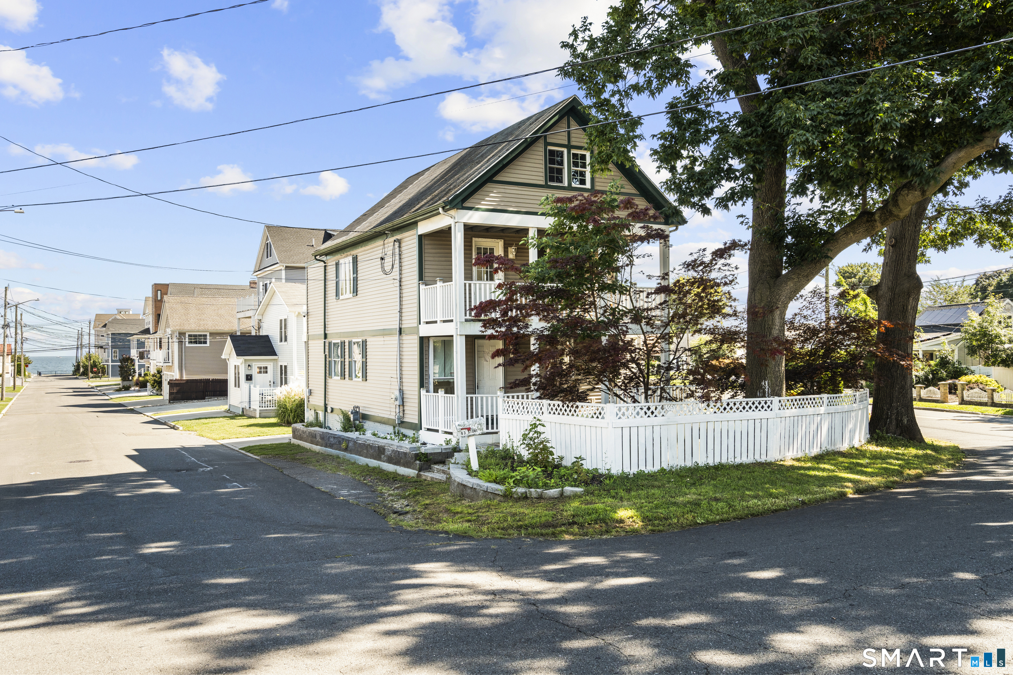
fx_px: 816
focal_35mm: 29
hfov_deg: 63.7
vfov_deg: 45.0
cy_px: 338
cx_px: 506
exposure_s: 1/20
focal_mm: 29
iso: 200
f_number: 9
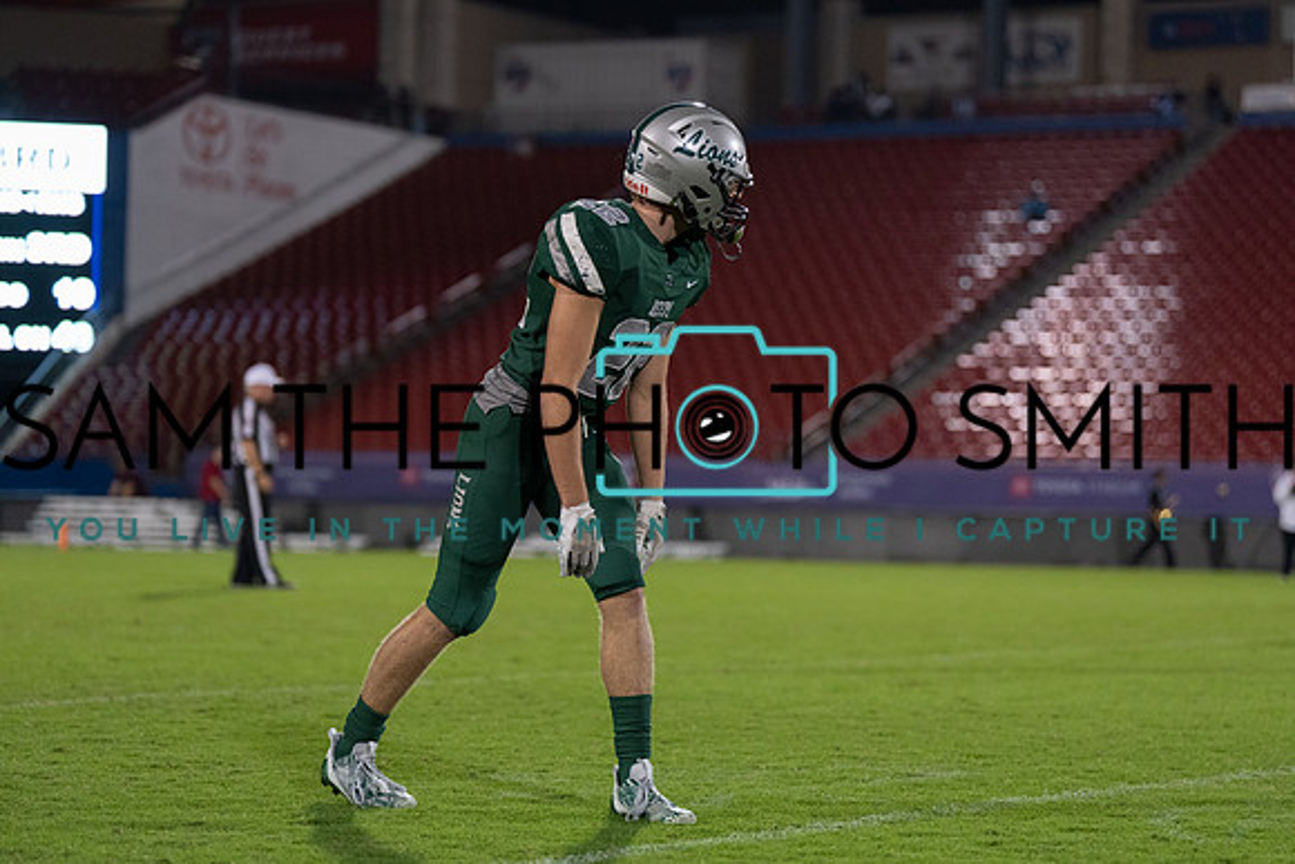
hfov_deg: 18.6
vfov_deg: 12.5
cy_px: 432
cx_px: 648
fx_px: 3958
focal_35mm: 110
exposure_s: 1/1250
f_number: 2.8
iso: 3200
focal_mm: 110
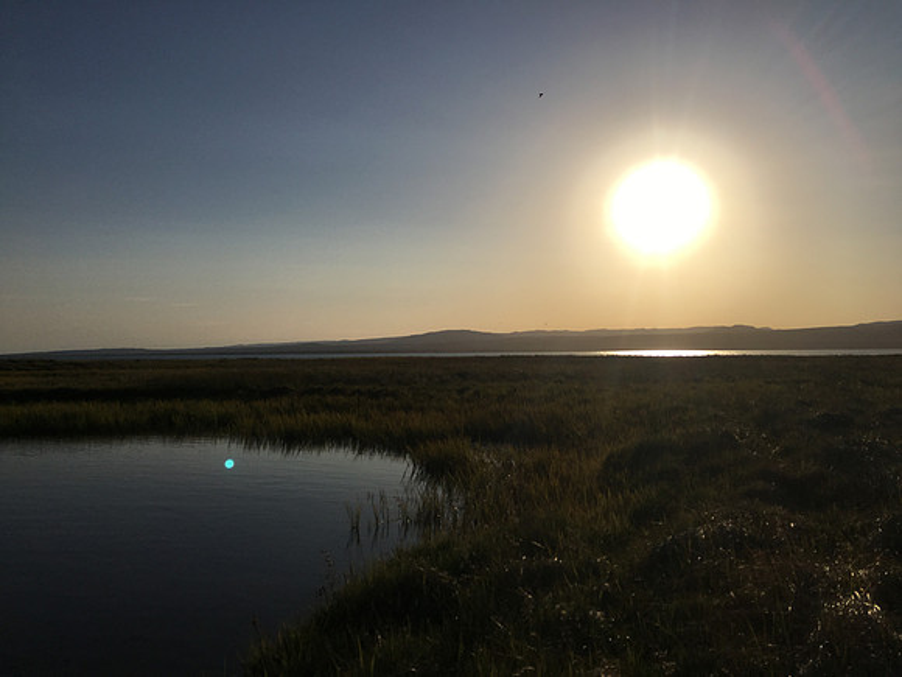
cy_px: 338
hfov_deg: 61.7
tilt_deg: +1.2
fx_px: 756
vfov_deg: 48.2
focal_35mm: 29
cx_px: 451
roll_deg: +0.5
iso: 25
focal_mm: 4.15
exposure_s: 1/9615
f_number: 2.2
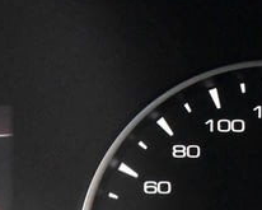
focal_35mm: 166
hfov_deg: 11.3
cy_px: 227
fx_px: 1288
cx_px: -75
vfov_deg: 9.2
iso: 9000
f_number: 4
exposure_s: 1/60
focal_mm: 27
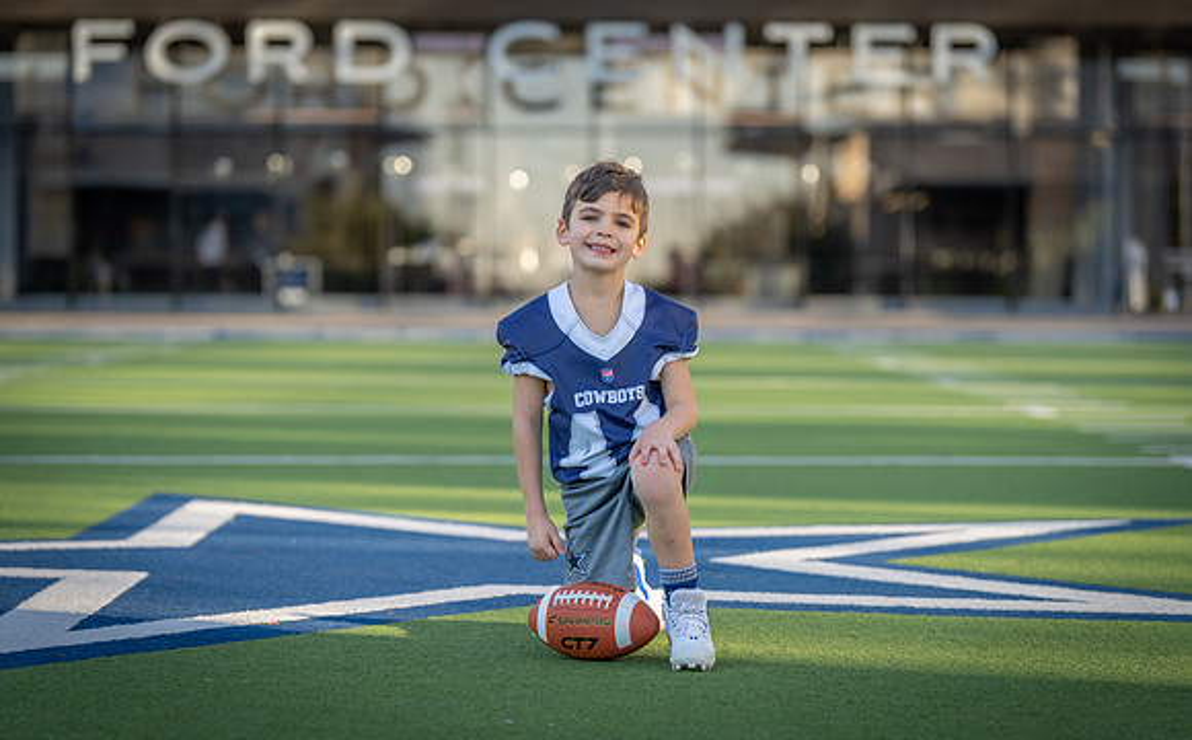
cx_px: 605
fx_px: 3527
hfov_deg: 19.2
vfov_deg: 12.0
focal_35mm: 109
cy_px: 403
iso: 100
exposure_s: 1/400
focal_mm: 105
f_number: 2.8
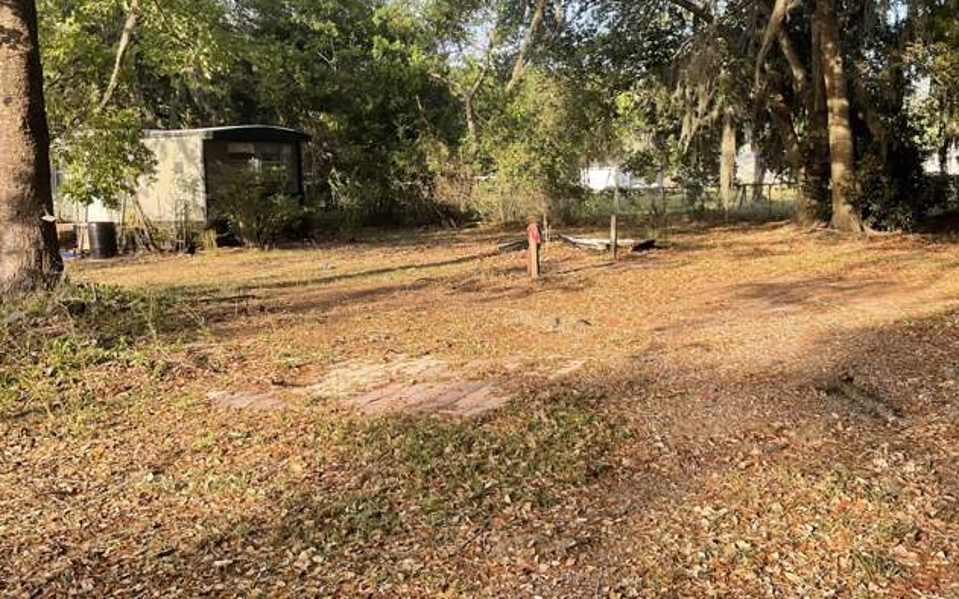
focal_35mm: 39
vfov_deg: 32.6
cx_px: 523
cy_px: 231
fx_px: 1019
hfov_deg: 50.3
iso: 16
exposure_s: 1/256
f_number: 1.8
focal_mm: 3
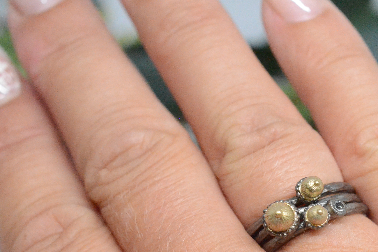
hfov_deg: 19.3
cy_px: 200
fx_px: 1103
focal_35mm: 105
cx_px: 303
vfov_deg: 13.0
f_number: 8
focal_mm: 40
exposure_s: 1/800
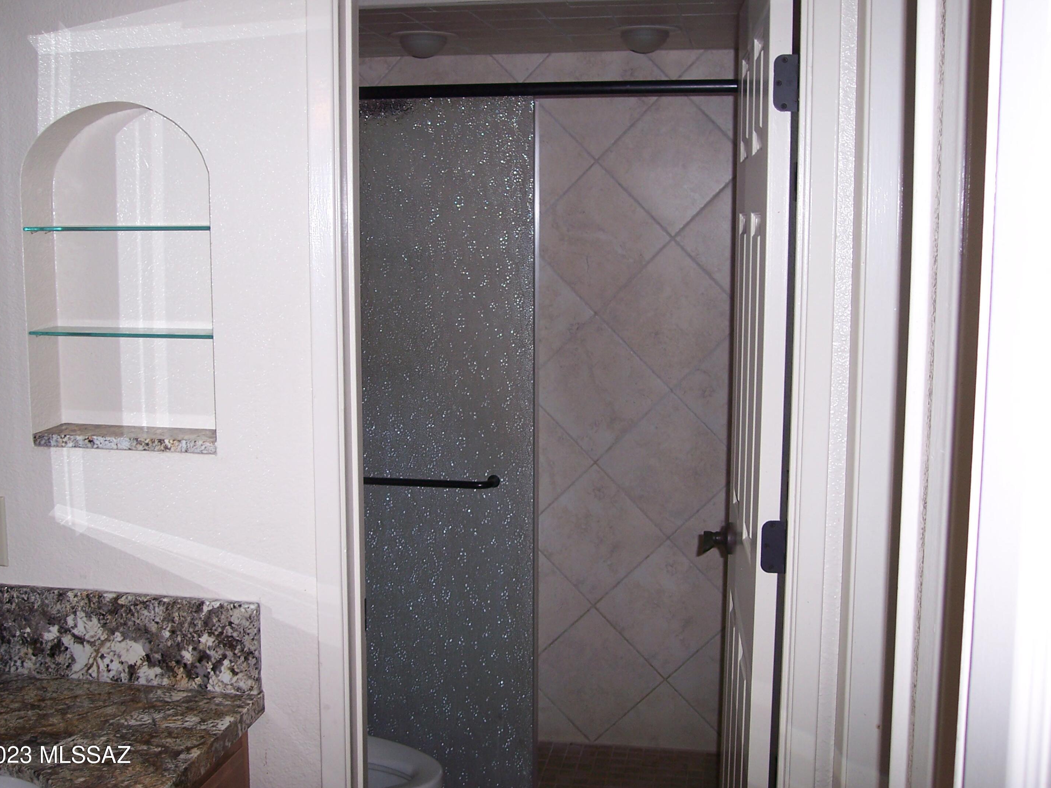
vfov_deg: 35.1
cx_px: 514
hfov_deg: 45.8
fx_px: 1245
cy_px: 379
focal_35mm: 41
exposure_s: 1/60
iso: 100
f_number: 2.8
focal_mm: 8
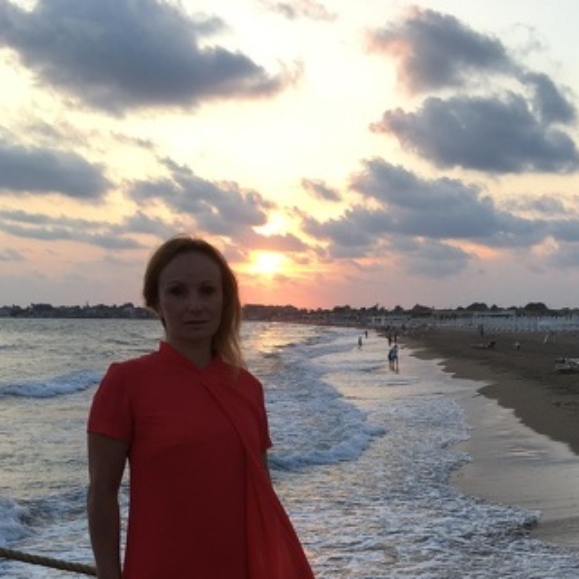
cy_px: 528
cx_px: 385
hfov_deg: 35.0
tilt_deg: -14.3
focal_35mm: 48
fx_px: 908
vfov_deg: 33.4
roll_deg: +0.2
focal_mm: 4.15
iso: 25
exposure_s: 1/188
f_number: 2.2
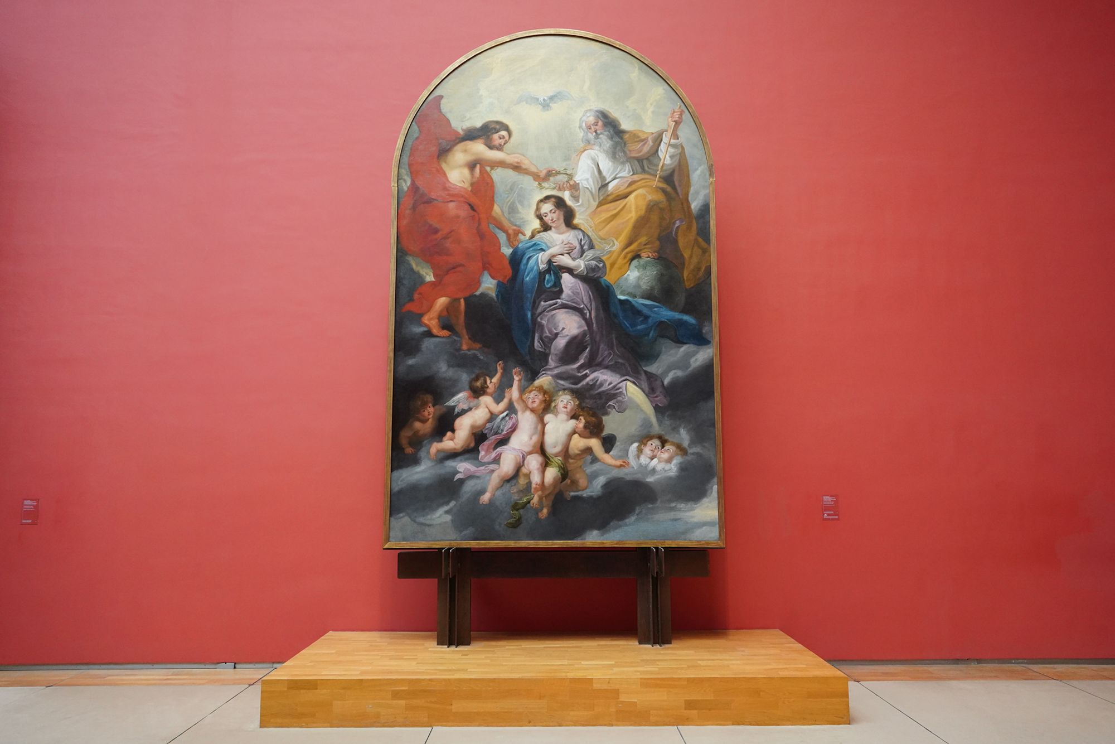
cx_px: 558
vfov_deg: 53.1
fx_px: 743
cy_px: 372
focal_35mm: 24
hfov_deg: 73.7
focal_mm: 24
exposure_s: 1/80
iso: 3200
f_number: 6.3
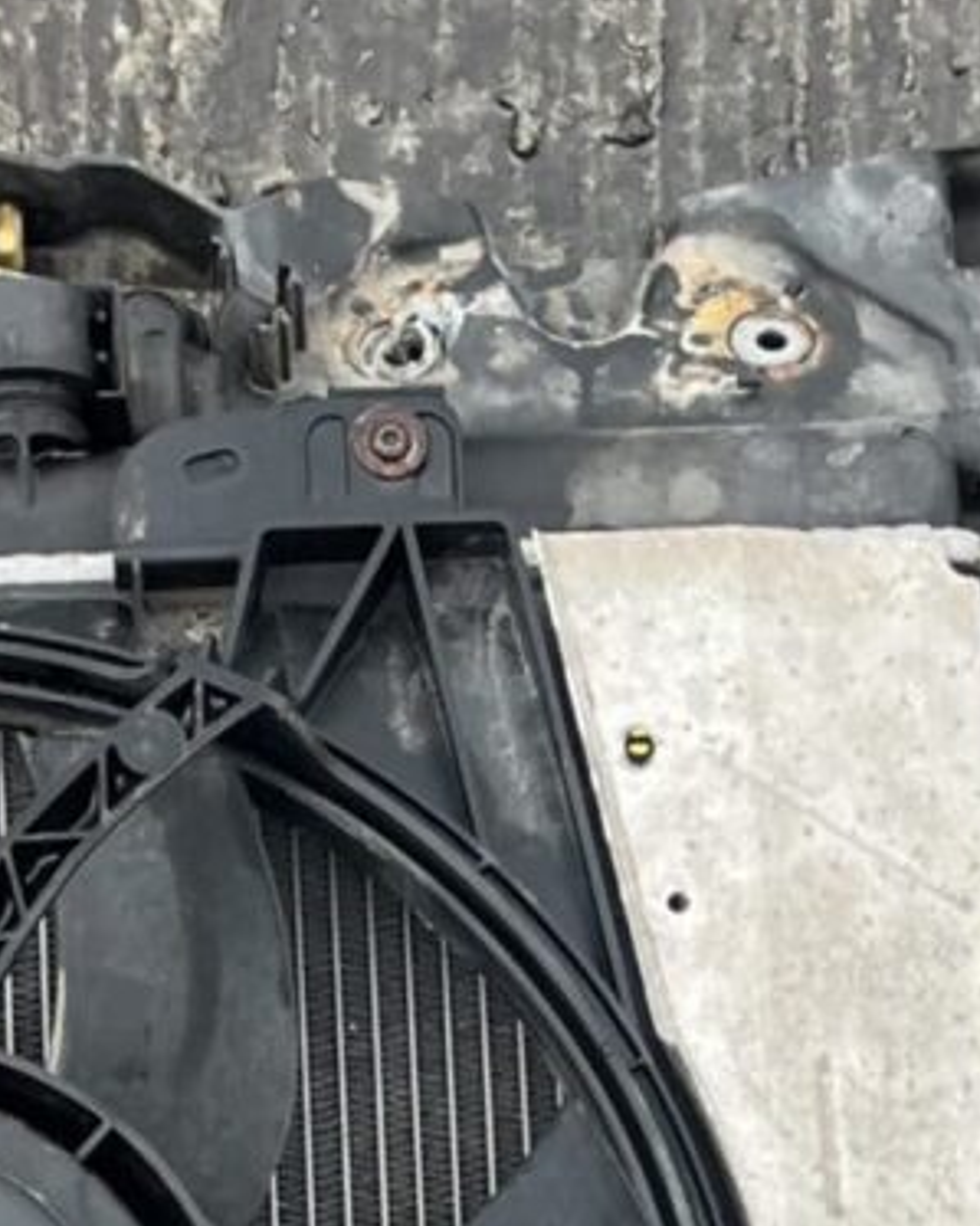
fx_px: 5042
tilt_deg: -73.5
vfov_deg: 13.6
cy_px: 1387
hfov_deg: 11.1
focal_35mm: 139
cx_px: 590
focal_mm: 5.1
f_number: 1.6
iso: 50
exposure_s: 1/121
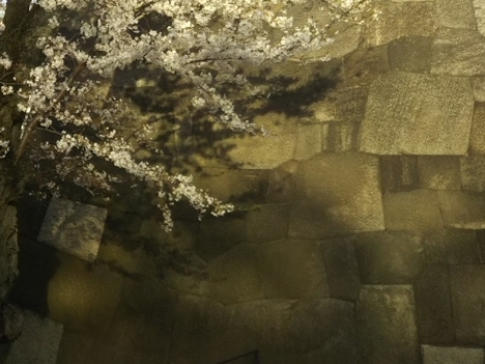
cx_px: -101
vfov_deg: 18.6
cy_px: -12
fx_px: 1079
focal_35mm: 77
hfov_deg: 23.2
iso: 25
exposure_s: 1/351
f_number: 2.2
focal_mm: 4
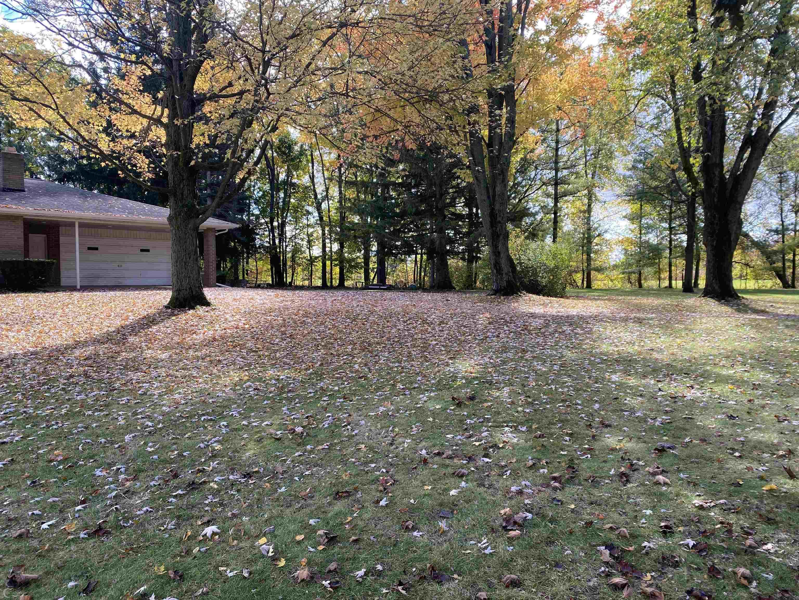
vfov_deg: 53.1
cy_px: 300
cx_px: 400
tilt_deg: -2.1
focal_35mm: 26
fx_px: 600
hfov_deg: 67.3
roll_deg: +0.5
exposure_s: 1/279
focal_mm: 4.25
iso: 32
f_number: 1.8
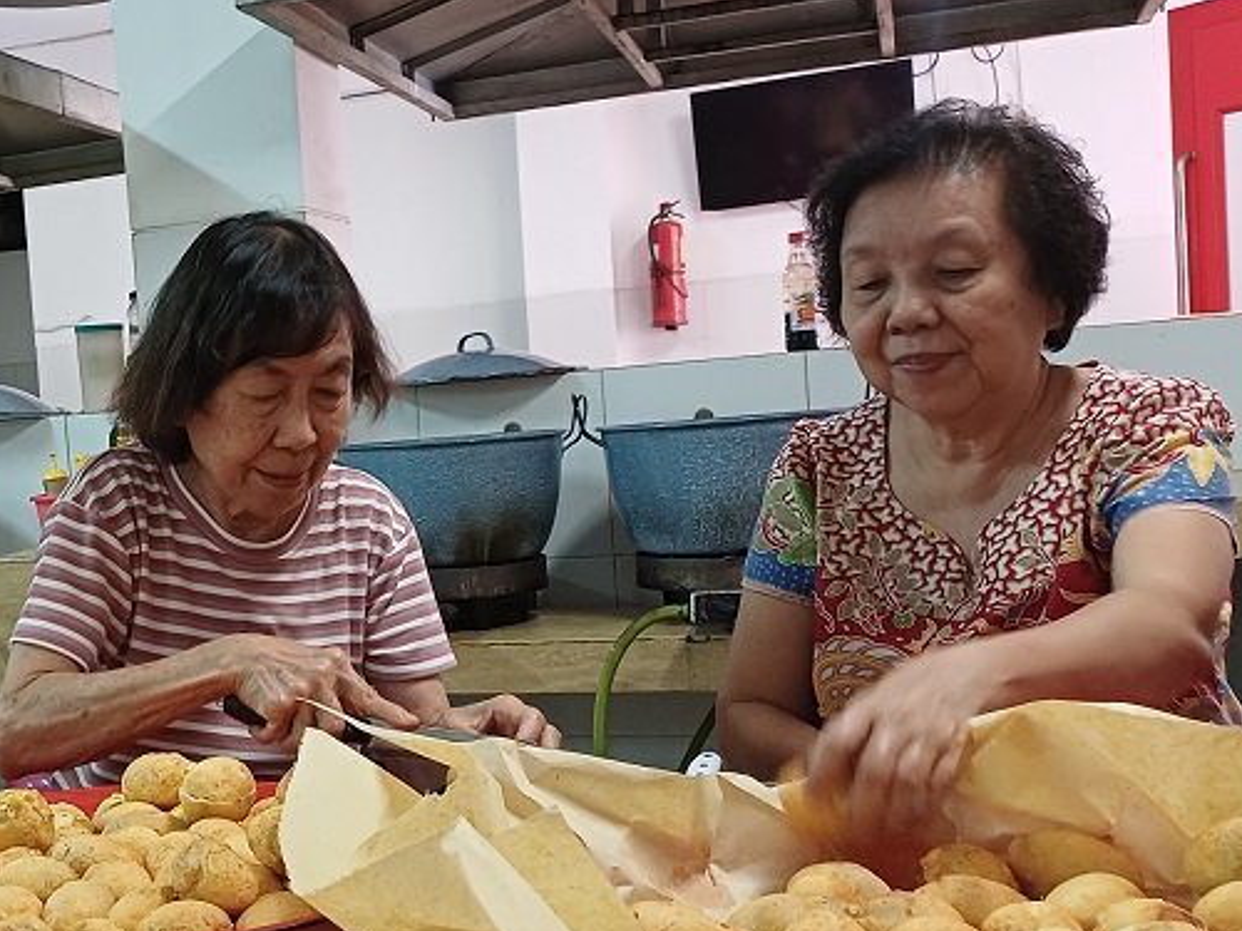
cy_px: 526
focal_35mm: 50
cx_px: 166
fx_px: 1794
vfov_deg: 29.1
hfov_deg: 36.2
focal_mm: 4.65
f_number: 1.8
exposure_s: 1/25
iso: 400
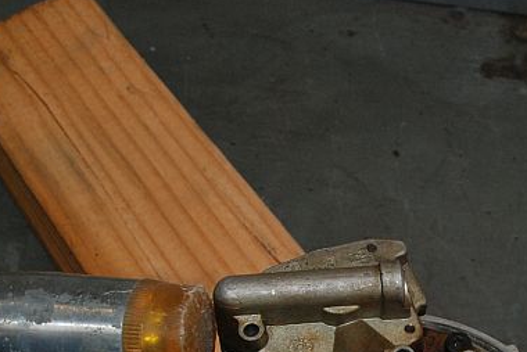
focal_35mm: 64
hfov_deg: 30.8
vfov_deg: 20.3
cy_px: 388
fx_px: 938
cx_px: 405
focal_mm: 18
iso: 800
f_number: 8
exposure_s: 1/200
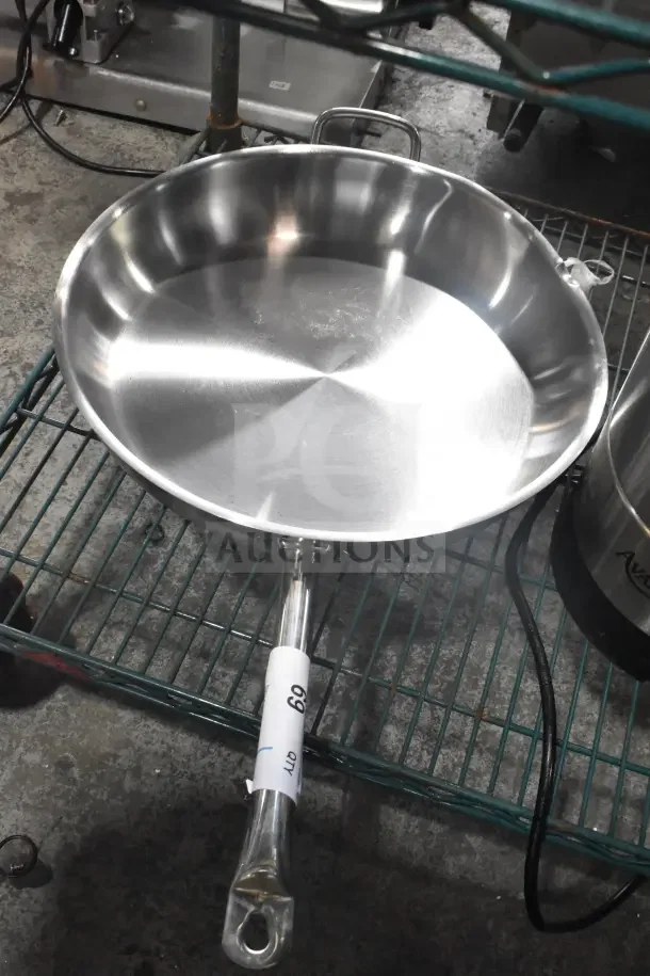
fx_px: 1097
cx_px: 325
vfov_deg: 47.9
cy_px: 488
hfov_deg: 33.0
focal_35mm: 40
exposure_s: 1/320
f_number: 9
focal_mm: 27
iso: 6400
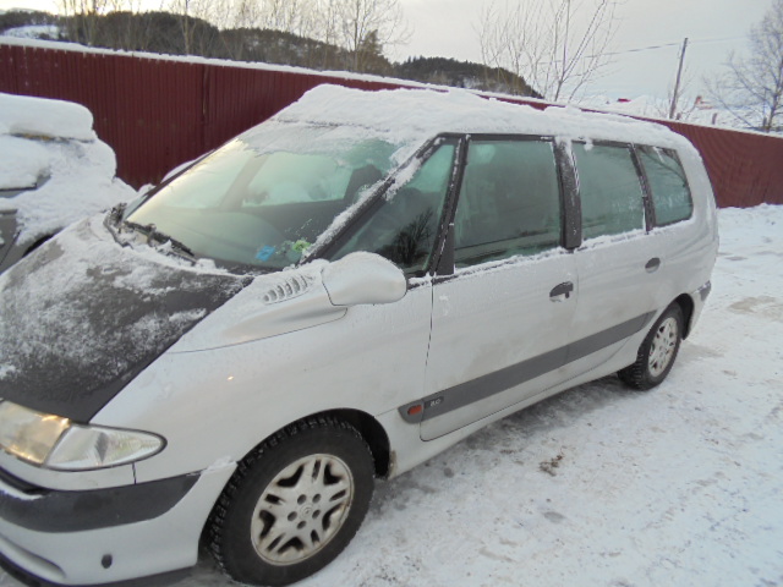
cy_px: 294
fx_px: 588
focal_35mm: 26
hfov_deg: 67.3
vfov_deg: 53.1
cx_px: 392
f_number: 3.5
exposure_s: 1/80
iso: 100
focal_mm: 4.6
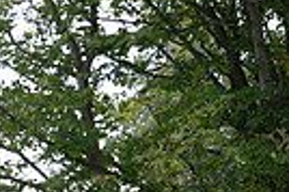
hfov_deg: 2.3
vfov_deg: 1.5
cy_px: 280
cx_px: -315
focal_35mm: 909
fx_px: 7288
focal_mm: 210
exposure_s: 1/800
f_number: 6.3
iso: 1000
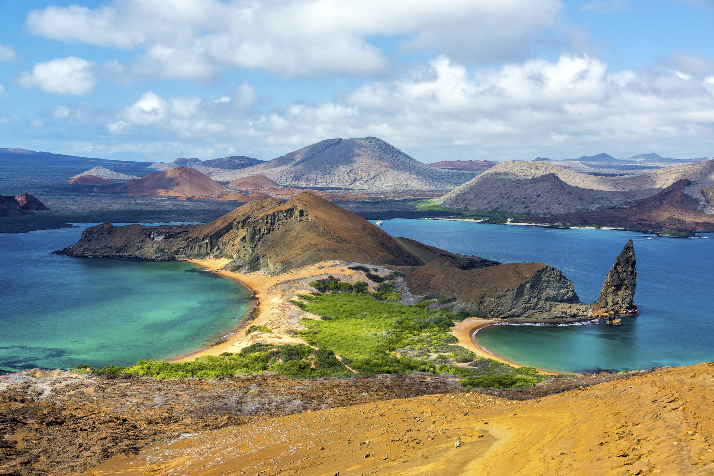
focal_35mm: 45
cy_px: 238
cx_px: 357
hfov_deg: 43.6
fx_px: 892
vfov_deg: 29.9
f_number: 8
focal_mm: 45
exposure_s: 1/250
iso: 400
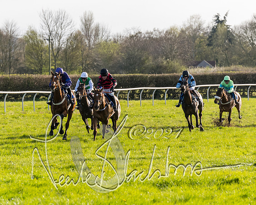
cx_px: 102
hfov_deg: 6.0
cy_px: 102
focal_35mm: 321
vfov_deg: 4.8
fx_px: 2428
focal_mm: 120
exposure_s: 1/1600
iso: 400
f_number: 4
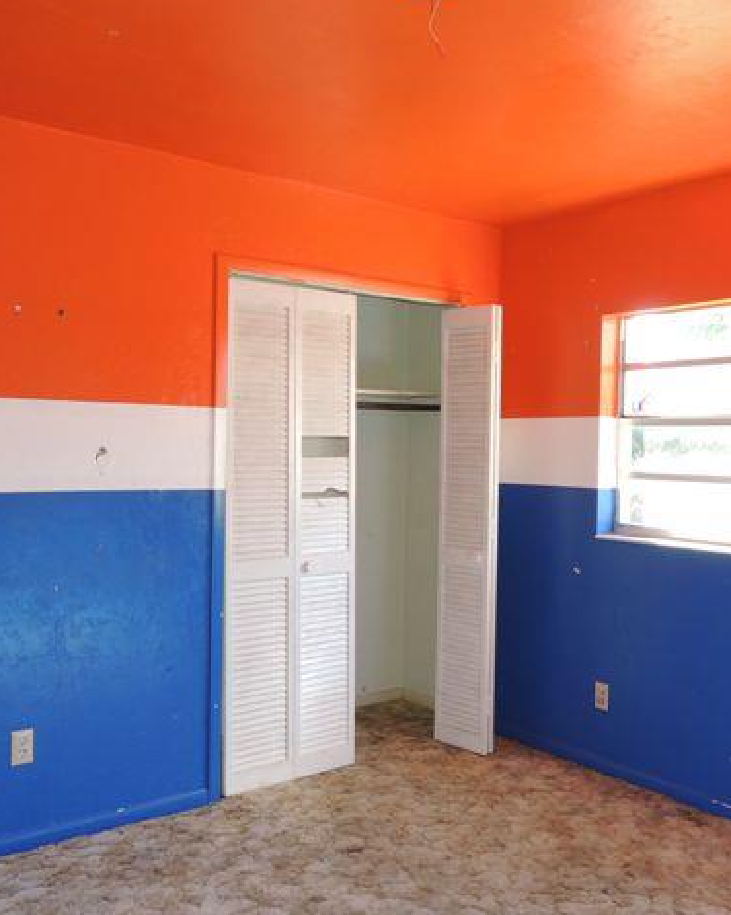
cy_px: 451
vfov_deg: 55.7
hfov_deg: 45.6
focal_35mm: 32
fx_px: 866
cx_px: 427
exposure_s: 1/40
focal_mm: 4.3
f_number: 3
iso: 125
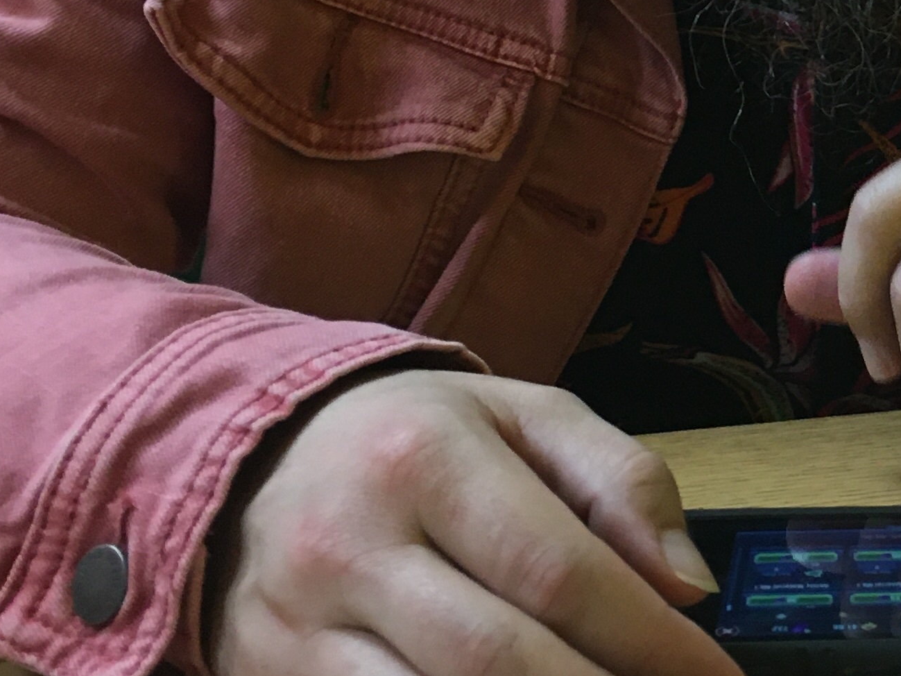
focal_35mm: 90
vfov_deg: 15.9
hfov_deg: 20.4
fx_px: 2342
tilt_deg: -6.9
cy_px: -81
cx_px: 1081
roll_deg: +1.1
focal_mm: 4.15
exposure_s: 1/30
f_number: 2.2
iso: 100
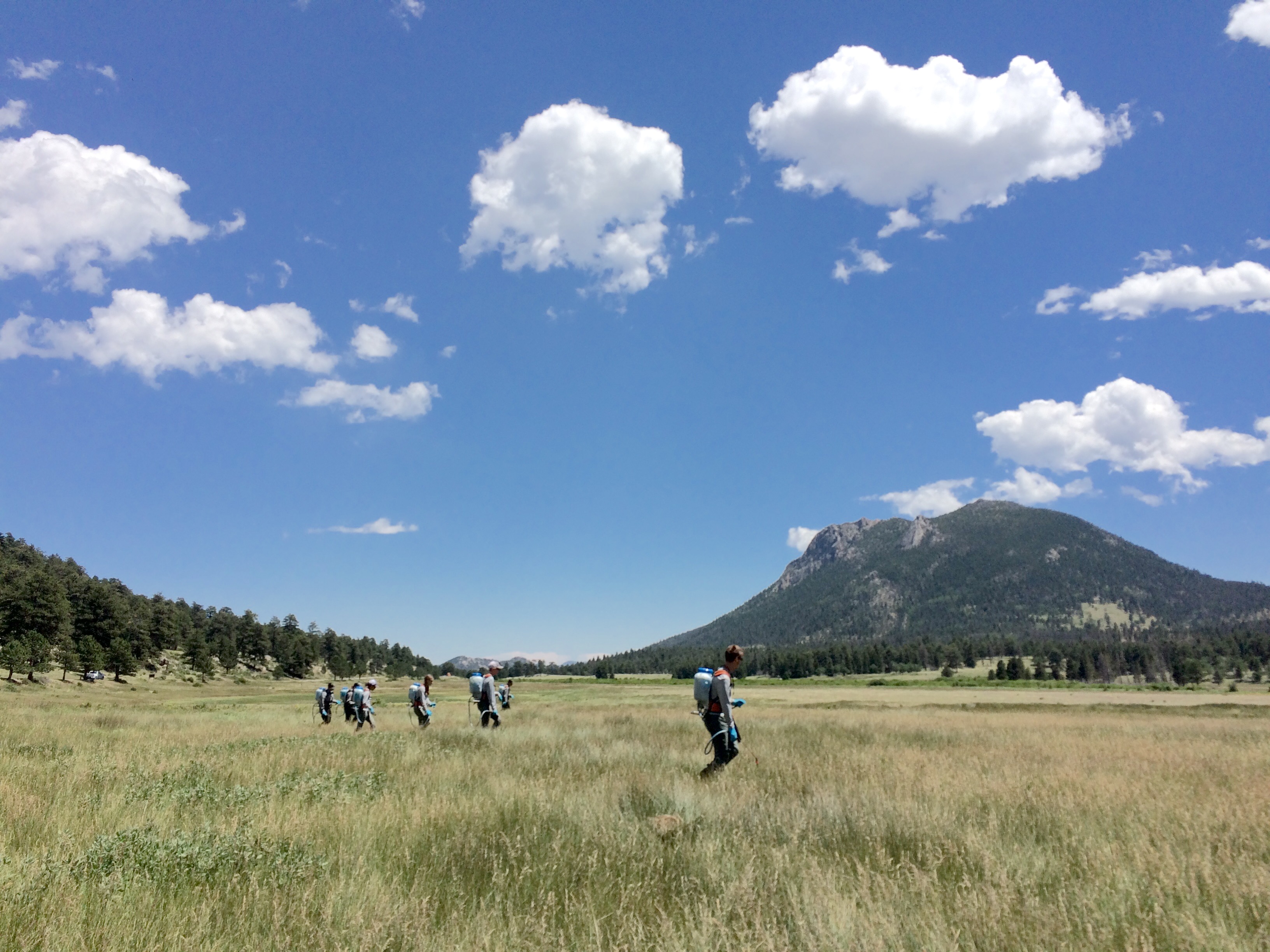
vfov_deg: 48.2
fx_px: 1064
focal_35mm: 29
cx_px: 635
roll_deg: -2.2
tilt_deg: +10.1
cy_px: 476
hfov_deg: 61.7
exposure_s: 1/2740
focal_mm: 4.15
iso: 32
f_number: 2.2
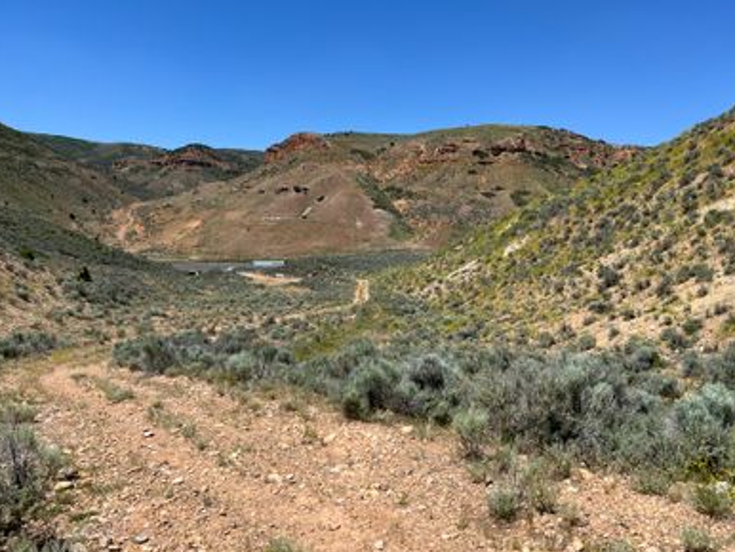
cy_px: 288
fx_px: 616
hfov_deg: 61.5
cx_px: 401
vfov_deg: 48.3
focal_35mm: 29
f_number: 1.5
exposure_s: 1/4444
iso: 50
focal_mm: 5.7
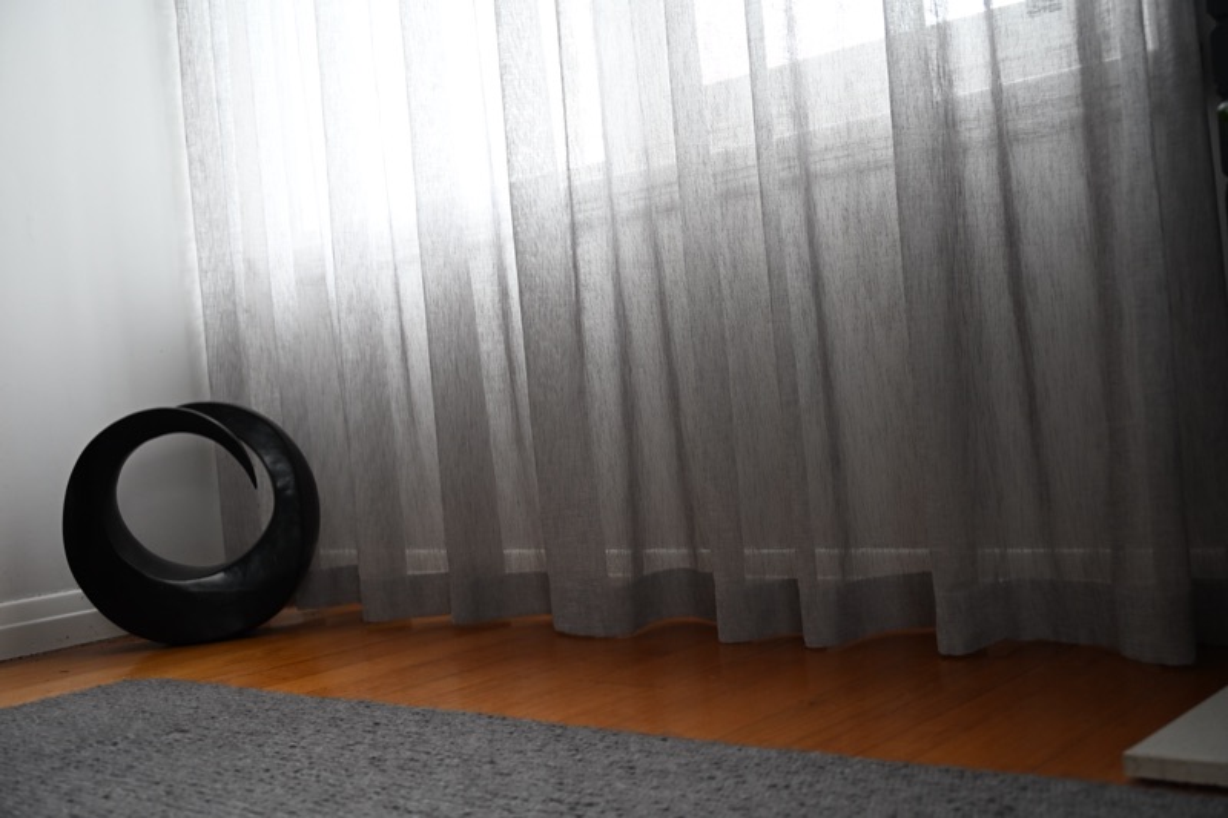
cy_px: 409
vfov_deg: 33.4
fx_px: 1364
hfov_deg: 48.5
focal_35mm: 40
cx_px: 614
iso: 1100
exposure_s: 1/40
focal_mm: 40
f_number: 5
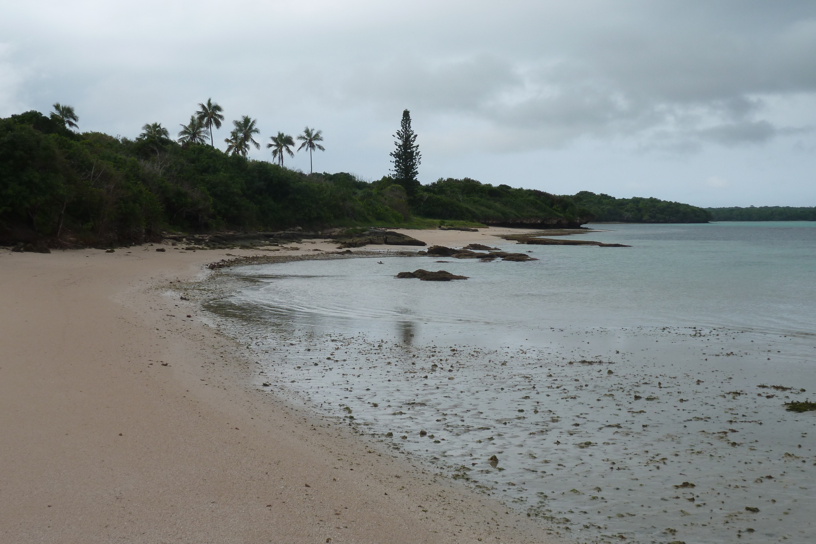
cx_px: 406
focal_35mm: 62
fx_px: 1405
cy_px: 284
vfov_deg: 21.9
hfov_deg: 32.4
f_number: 3.9
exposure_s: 1/400
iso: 80
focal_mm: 9.7
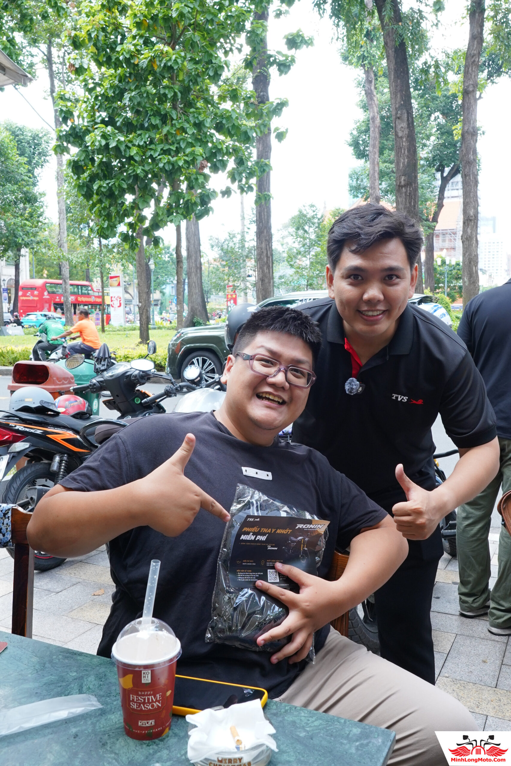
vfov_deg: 60.3
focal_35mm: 31
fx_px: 660
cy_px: 383
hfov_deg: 42.3
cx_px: 256
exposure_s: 1/60
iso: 500
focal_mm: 21
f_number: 9
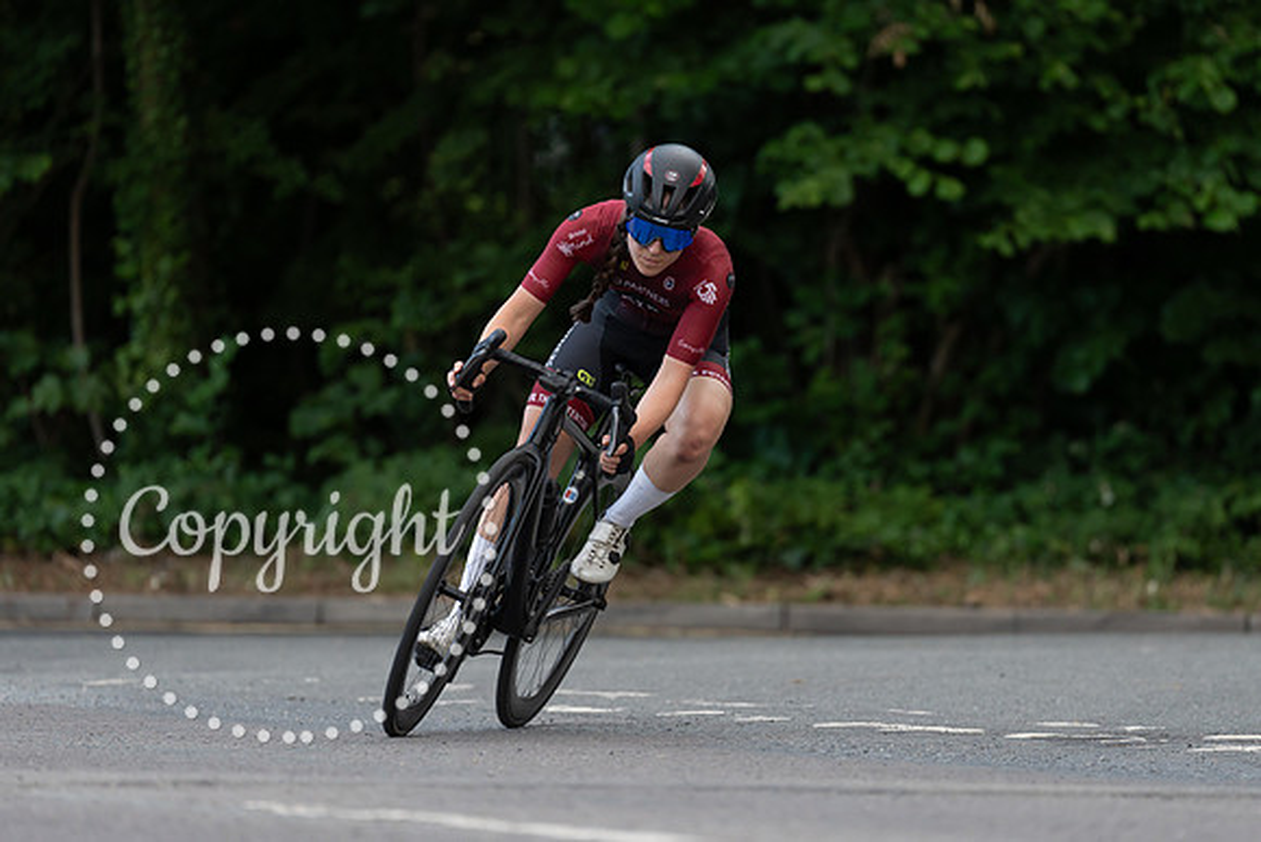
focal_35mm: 236
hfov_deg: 8.7
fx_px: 8262
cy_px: 420
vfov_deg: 5.8
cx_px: 686
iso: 1000
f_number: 3.2
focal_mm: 200
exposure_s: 1/800
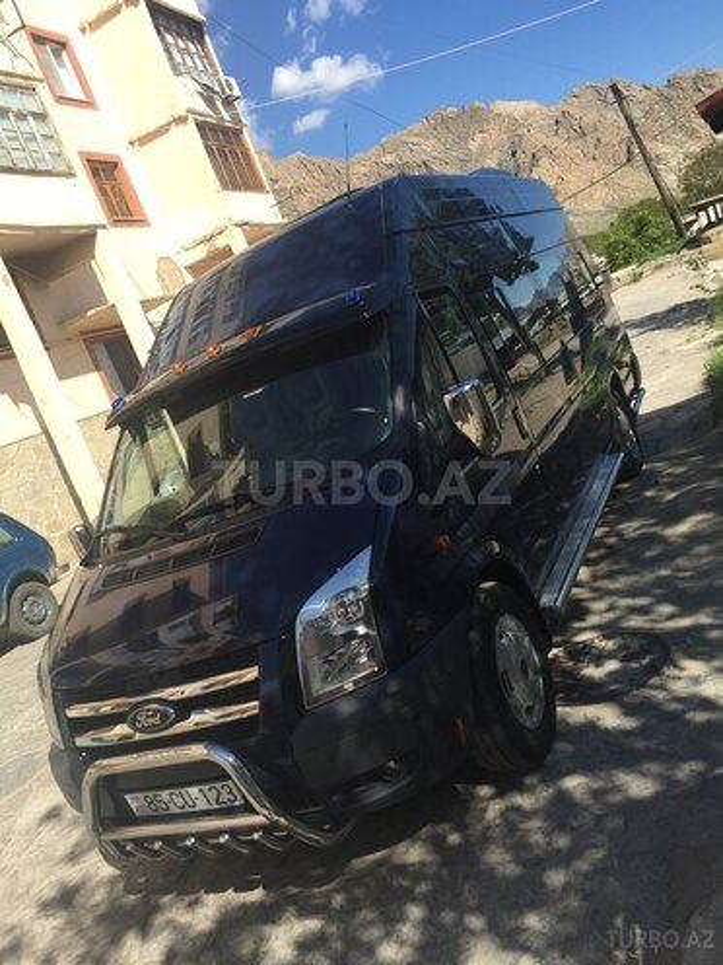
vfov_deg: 61.7
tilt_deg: -6.7
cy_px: 482
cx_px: 362
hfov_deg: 48.2
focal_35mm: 29
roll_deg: +22.8
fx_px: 808
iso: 32
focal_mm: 4.15
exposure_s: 1/1364
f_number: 2.2
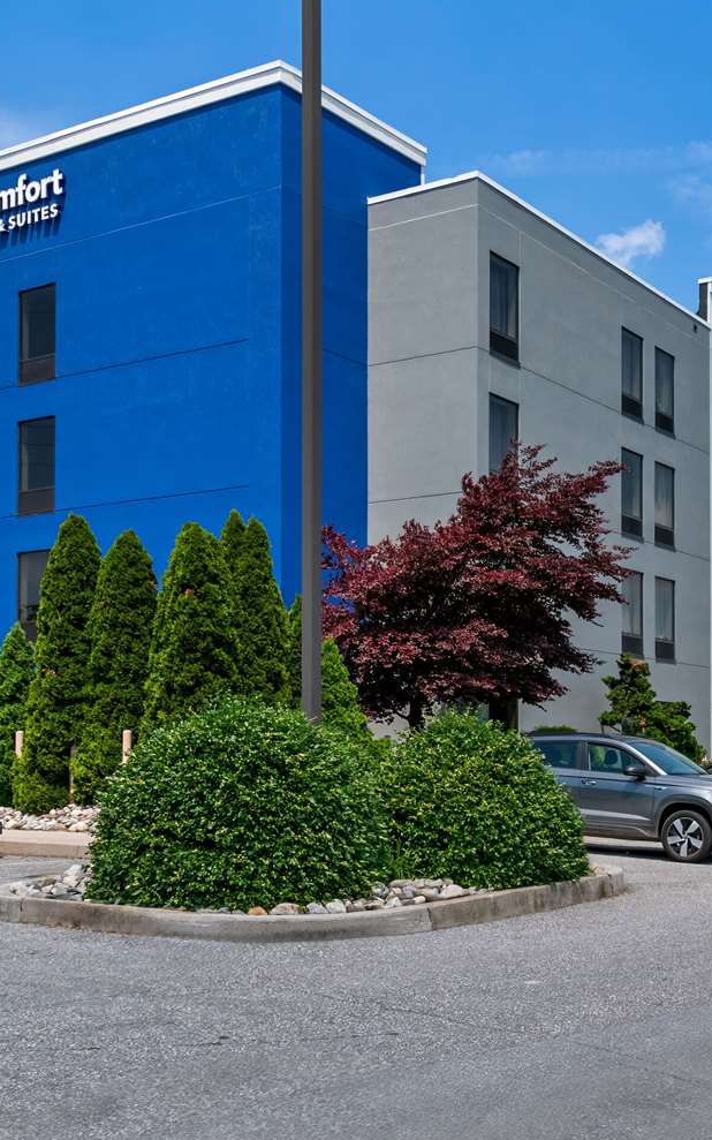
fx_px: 1080
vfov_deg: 55.6
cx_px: 578
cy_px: 567
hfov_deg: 35.2
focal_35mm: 35
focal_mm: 15
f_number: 8
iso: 400
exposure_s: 1/1500
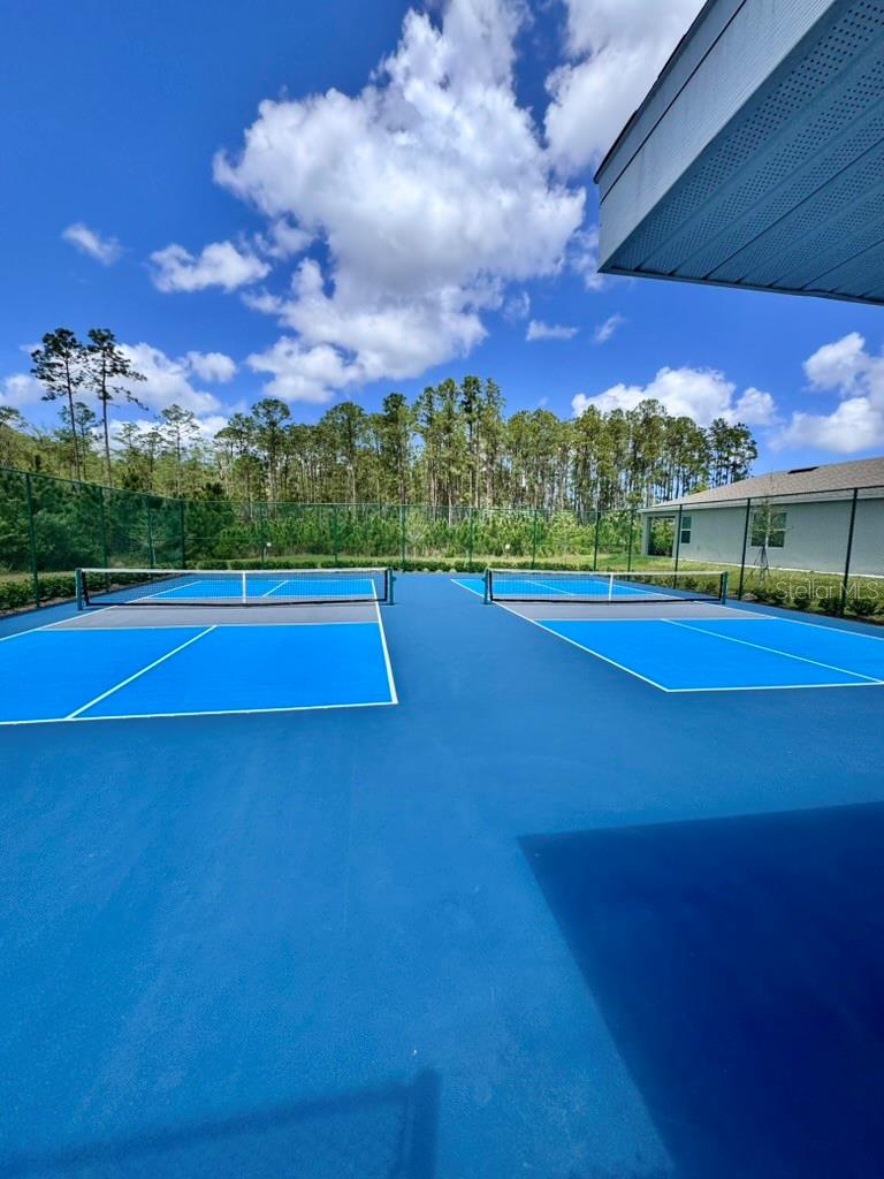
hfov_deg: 85.7
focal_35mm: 14
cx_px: 442
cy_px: 590
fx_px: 477
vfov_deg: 102.1
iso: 50
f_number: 2.2
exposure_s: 1/1672
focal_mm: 2.22
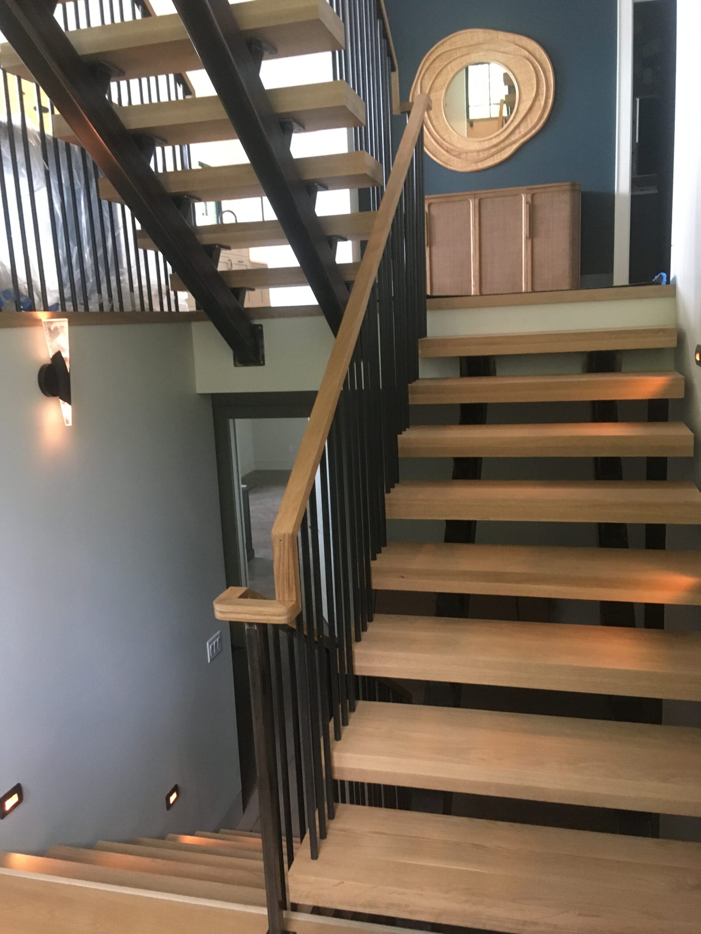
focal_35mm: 29
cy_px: 467
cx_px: 350
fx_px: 783
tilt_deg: -10.5
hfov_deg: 48.2
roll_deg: +2.9
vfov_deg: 61.7
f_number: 2.2
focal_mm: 4.15
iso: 200
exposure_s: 1/15
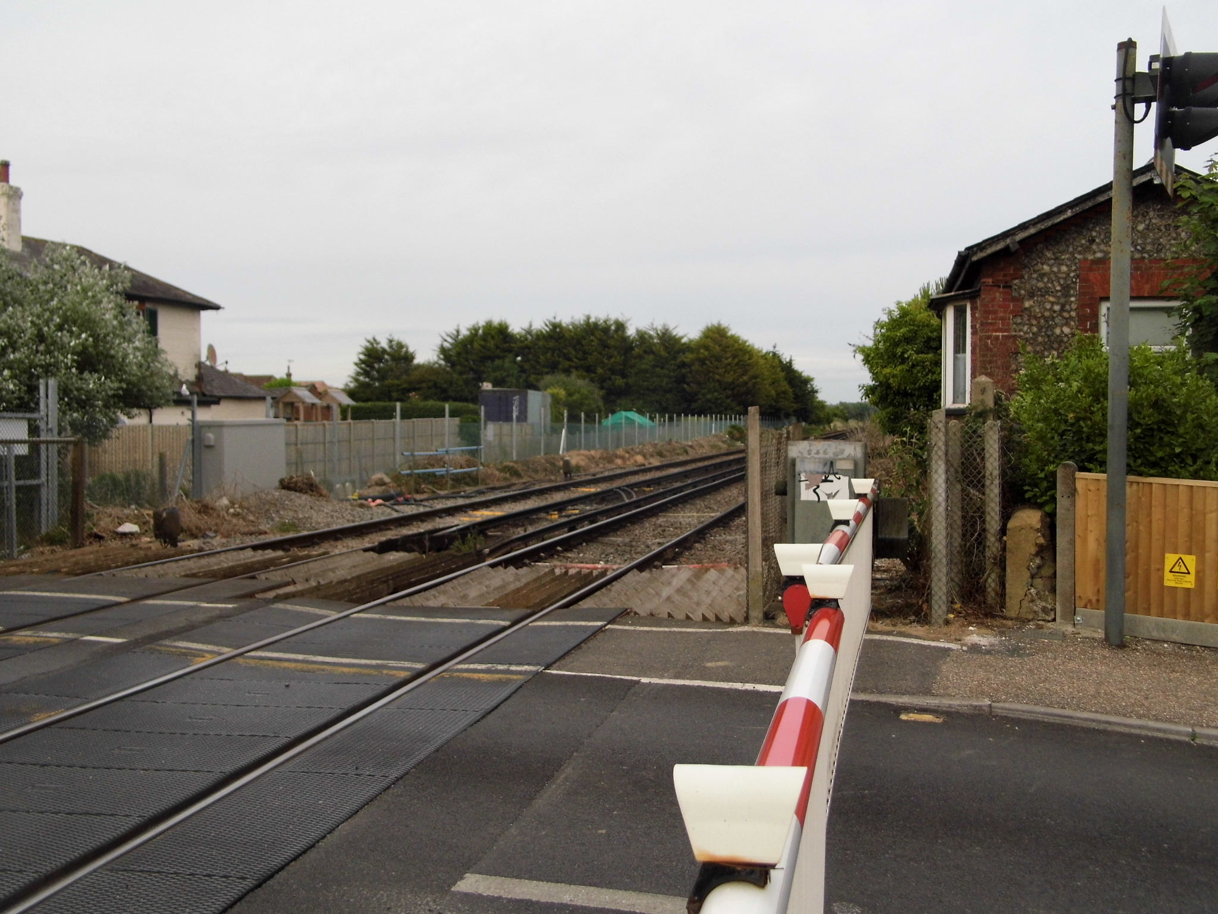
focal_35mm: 34
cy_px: 457
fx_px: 1196
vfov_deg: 41.8
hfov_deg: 54.0
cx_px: 609
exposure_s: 1/500
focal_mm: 6.1
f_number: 3.3
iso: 100
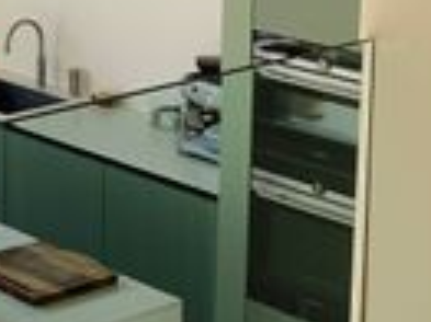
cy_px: -36
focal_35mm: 119
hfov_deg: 14.7
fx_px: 1480
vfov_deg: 12.2
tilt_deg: -10.1
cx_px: -322
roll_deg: +0.8
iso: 25
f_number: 1.8
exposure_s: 1/354
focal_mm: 4.25
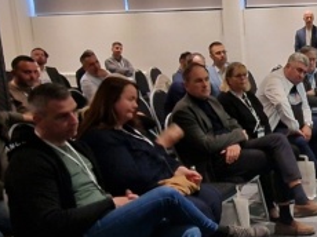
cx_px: 357
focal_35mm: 58
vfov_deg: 25.1
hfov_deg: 29.6
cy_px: 152
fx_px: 531
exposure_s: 1/25
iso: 640
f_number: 2.2
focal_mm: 2.2
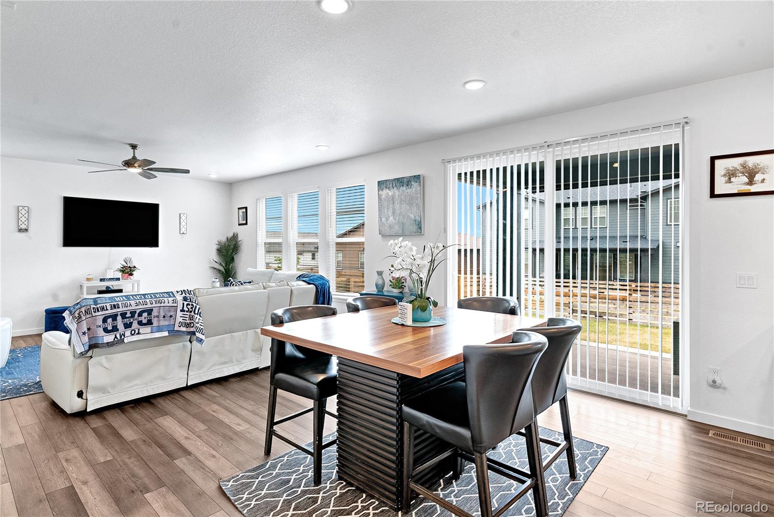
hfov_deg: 90.0
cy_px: 258
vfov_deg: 67.4
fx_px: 387
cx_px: 387
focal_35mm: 18
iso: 250
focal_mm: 18
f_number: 8
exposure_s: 1/8
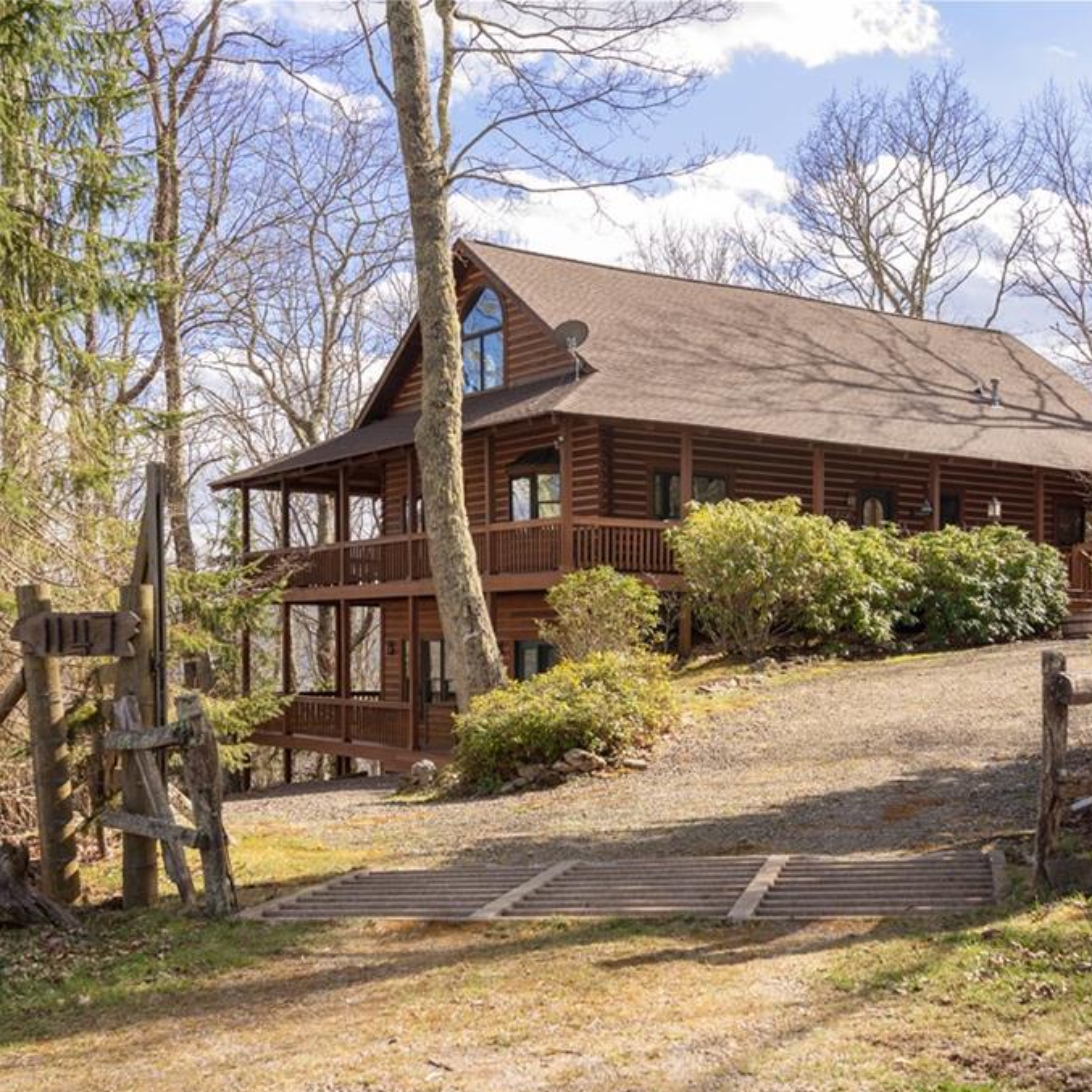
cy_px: 549
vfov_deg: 37.6
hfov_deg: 37.4
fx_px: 1606
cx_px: 644
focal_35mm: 45
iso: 200
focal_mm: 35
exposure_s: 1/160
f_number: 8
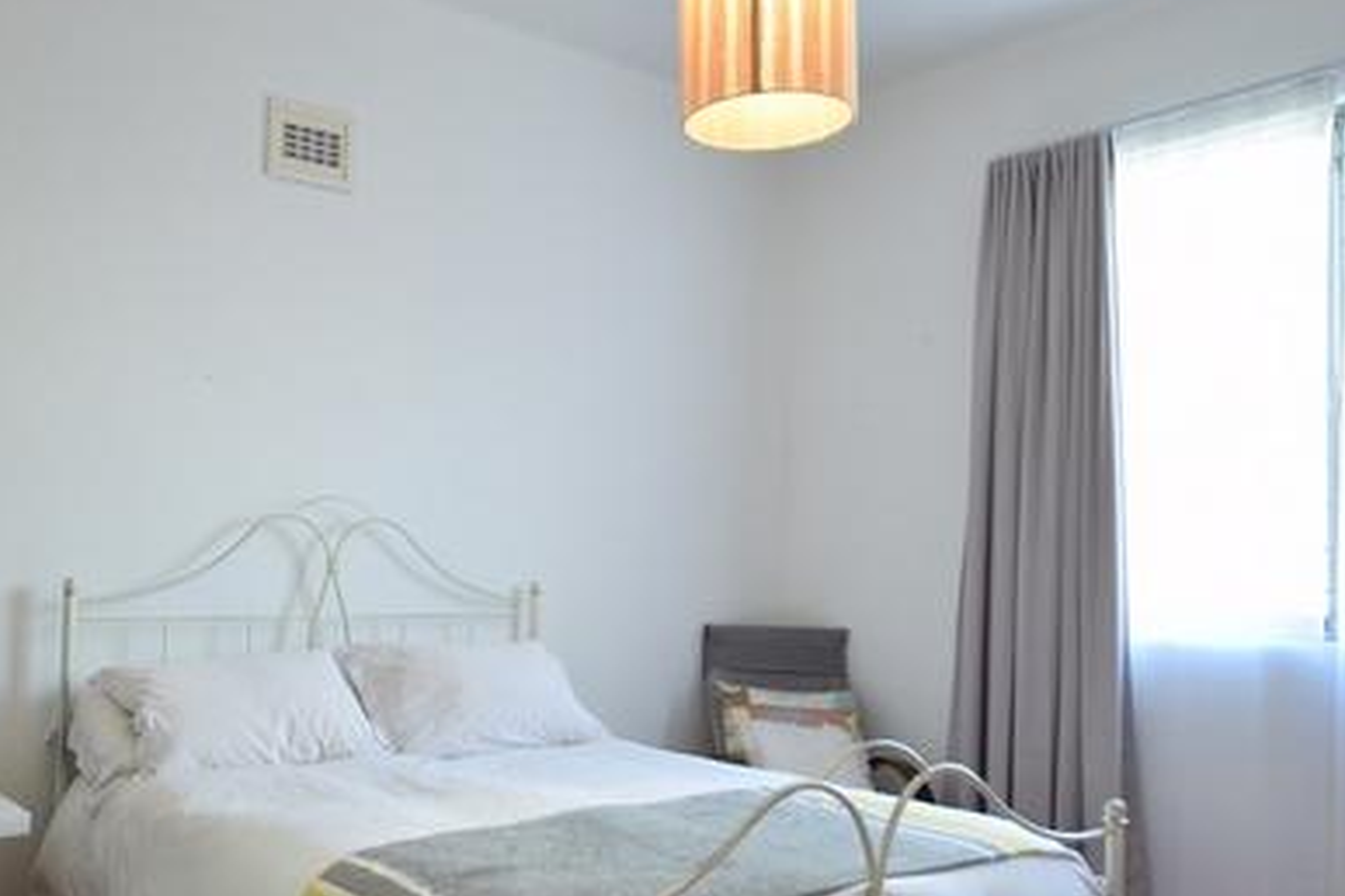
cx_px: 490
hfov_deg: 59.4
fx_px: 1158
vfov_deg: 42.3
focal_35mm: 31
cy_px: 495
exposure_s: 1/6
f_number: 4
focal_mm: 10
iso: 100
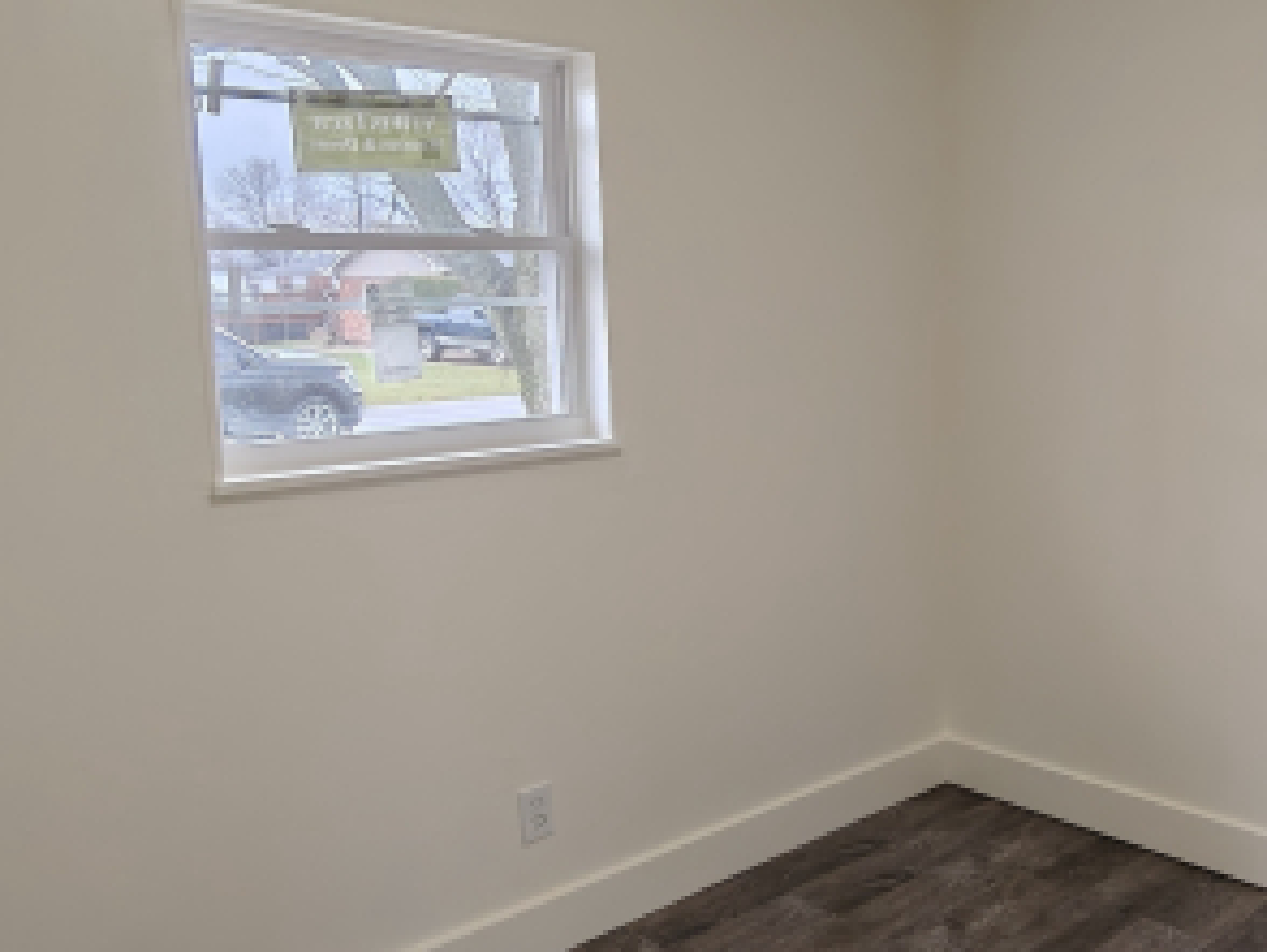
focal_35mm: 34
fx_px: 1245
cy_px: 457
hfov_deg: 52.8
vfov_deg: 41.8
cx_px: 855
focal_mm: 2.3
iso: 500
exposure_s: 1/120
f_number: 2
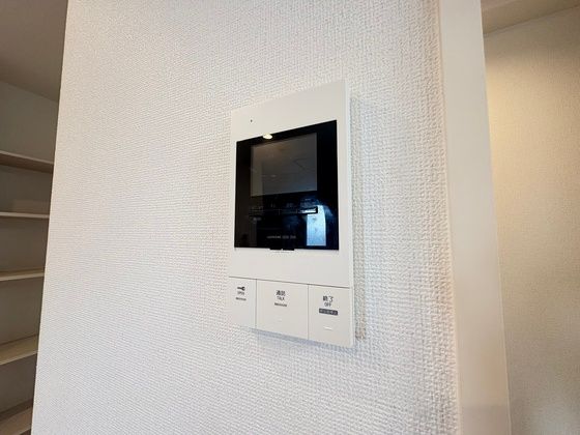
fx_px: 235
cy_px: 218
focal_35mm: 14
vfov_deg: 85.7
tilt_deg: +4.1
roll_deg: +0.2
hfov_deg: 102.1
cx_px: 290
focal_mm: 2.22
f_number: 2.2
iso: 250
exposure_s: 1/60
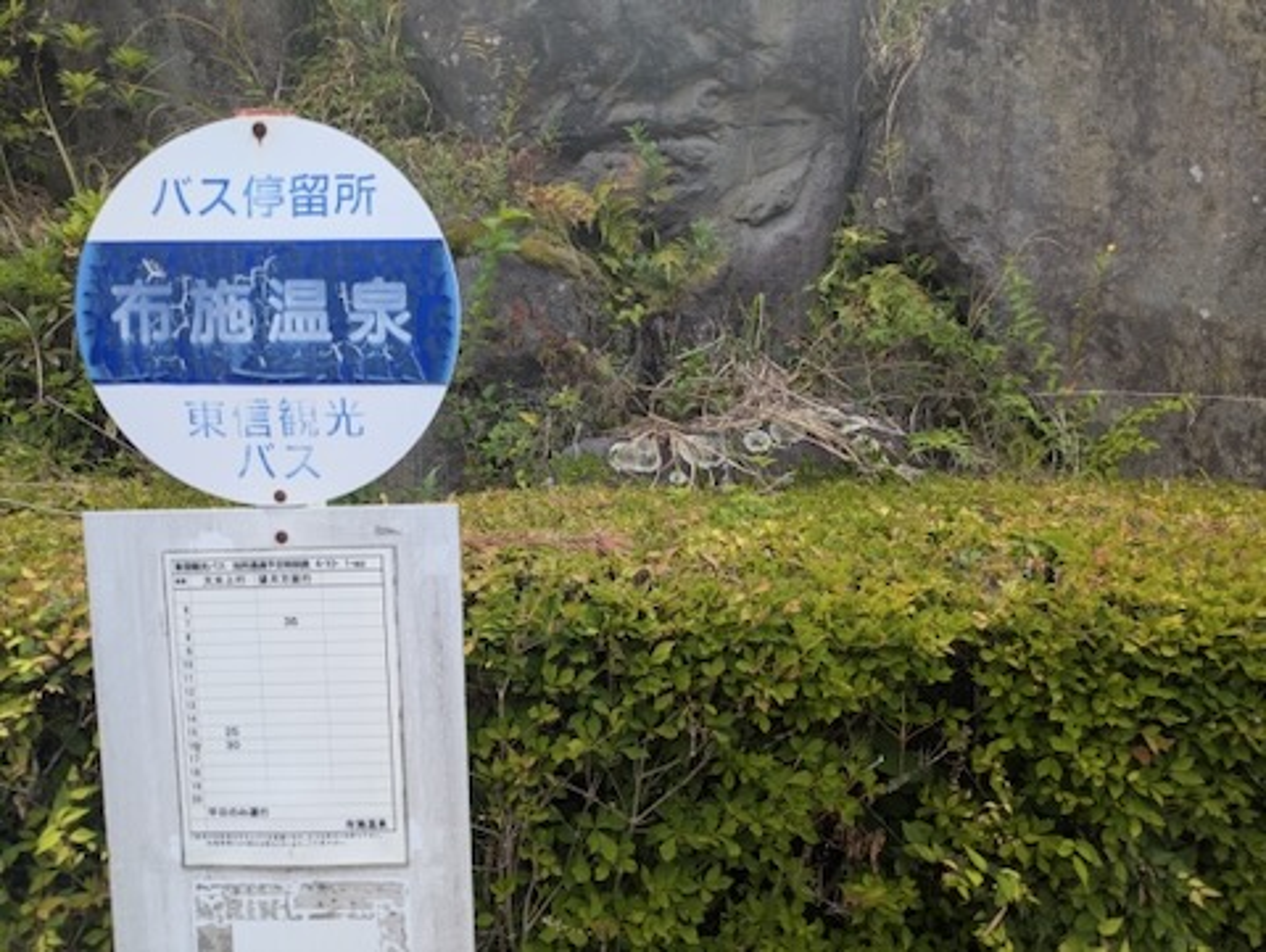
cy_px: 476
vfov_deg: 55.0
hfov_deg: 69.3
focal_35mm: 25
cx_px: 633
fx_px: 915
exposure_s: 1/464
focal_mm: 5.43
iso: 53
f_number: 1.89
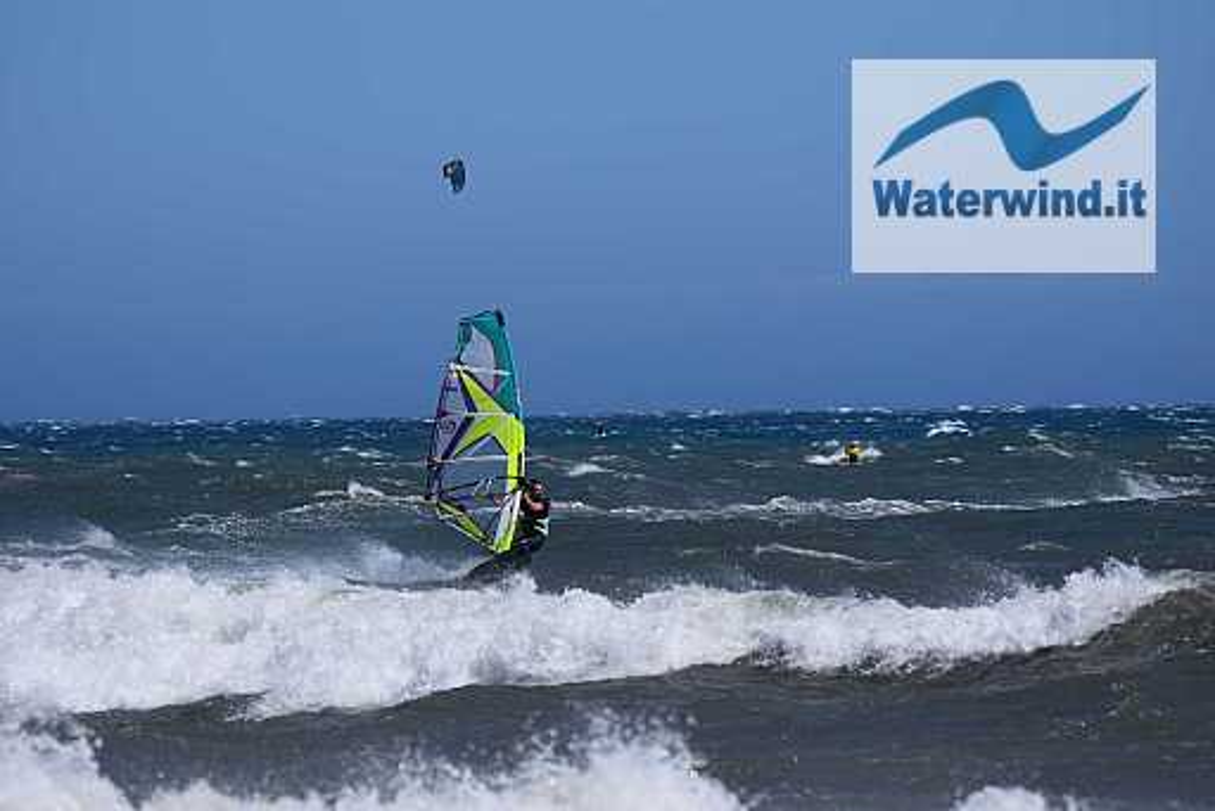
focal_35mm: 315
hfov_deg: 6.5
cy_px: 406
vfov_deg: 4.4
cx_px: 608
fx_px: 10637
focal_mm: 210
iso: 200
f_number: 5.6
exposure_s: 1/2000
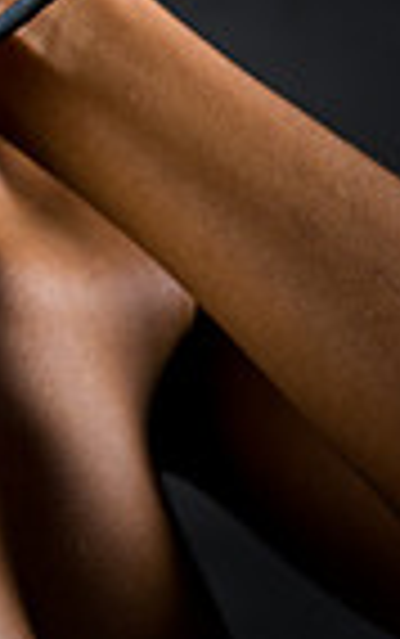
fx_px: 11262
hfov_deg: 2.0
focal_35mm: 647
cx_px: -245
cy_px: -225
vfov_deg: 3.2
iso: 320
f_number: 5.6
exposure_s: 1/125
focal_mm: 200
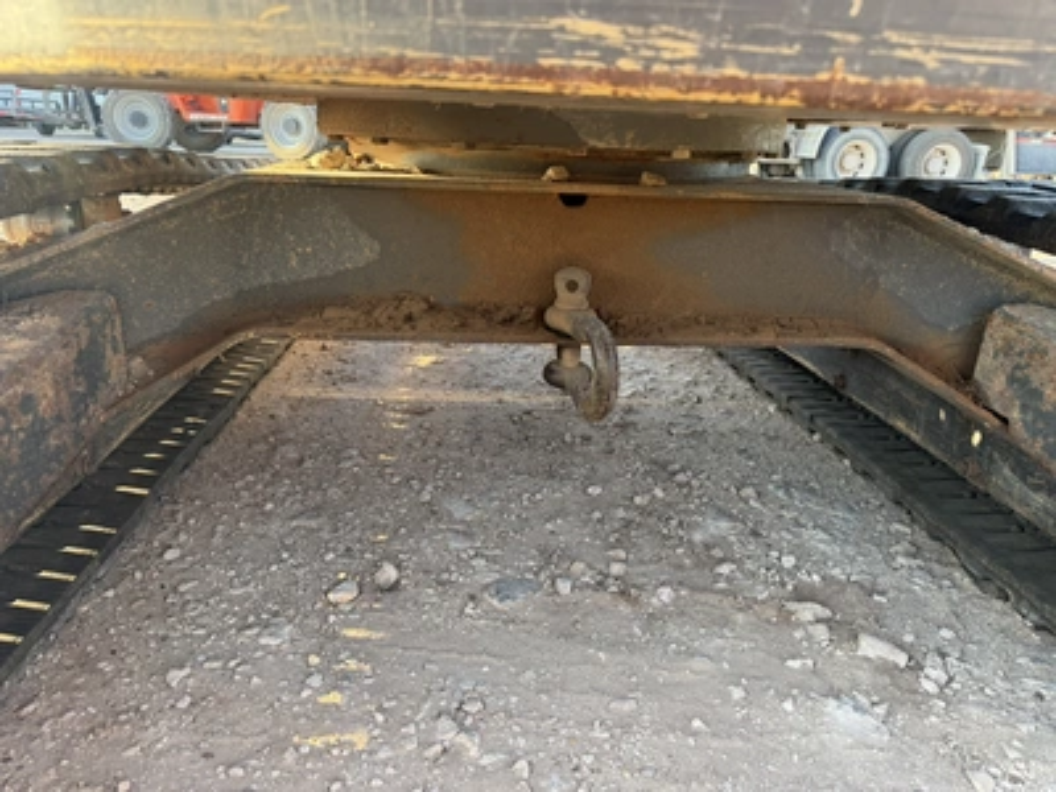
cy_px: 396
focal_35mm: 24
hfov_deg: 71.6
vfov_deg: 56.8
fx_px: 732
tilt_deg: -18.6
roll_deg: -3.0
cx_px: 528
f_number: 1.78
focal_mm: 6.76
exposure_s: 1/191
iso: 100
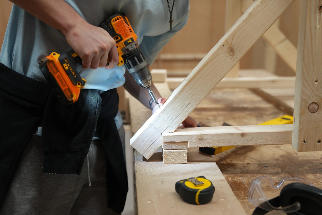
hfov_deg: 44.5
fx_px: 394
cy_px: 108
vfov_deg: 30.5
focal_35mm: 44
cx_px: 161
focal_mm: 44
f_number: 2.8
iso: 200
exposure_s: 1/50
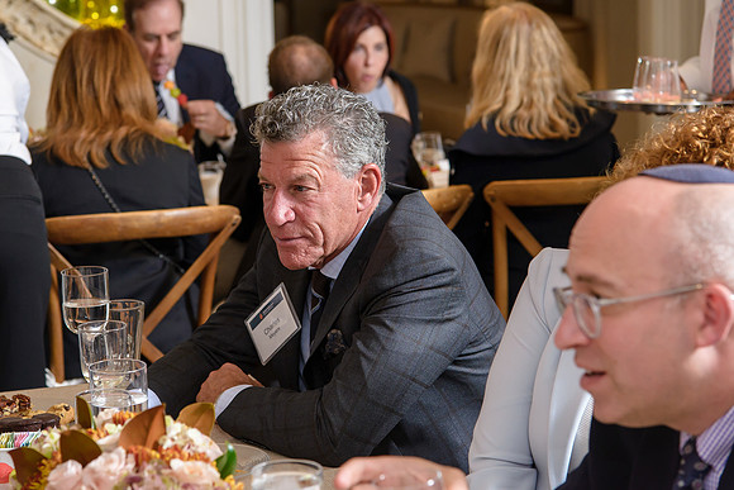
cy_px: 233
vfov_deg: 14.5
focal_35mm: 95
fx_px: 1929
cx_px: 330
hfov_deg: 21.5
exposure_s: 1/125
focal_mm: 86
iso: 1000
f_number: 5
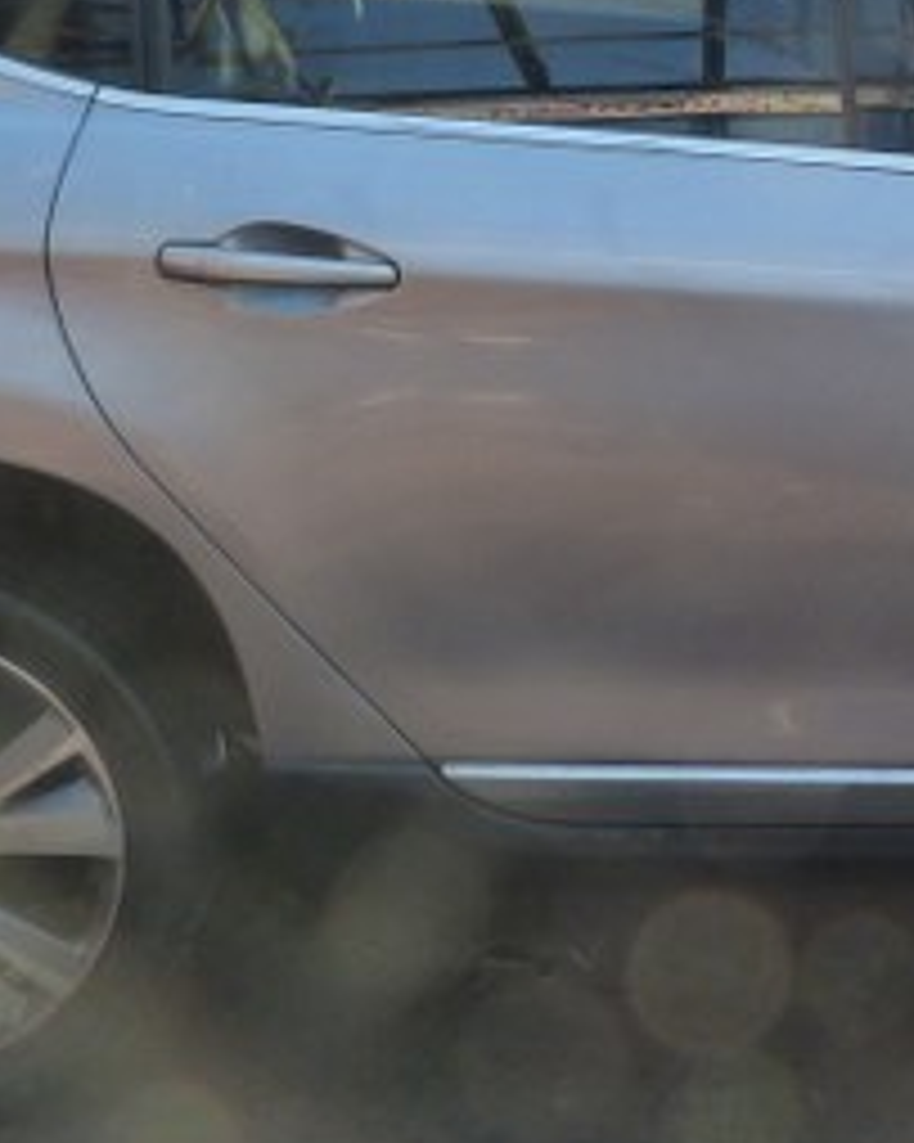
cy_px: 166
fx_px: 2605
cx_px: 1000
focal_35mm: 77
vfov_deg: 24.2
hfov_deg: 19.1
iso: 125
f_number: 3.6
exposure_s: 1/125
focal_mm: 4.5
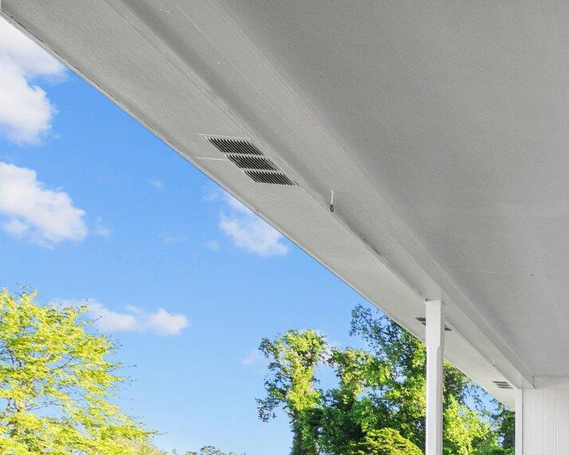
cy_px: 521
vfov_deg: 32.7
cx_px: 762
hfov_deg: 32.9
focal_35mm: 39
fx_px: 657
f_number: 5.6
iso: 200
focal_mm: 7
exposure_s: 1/200
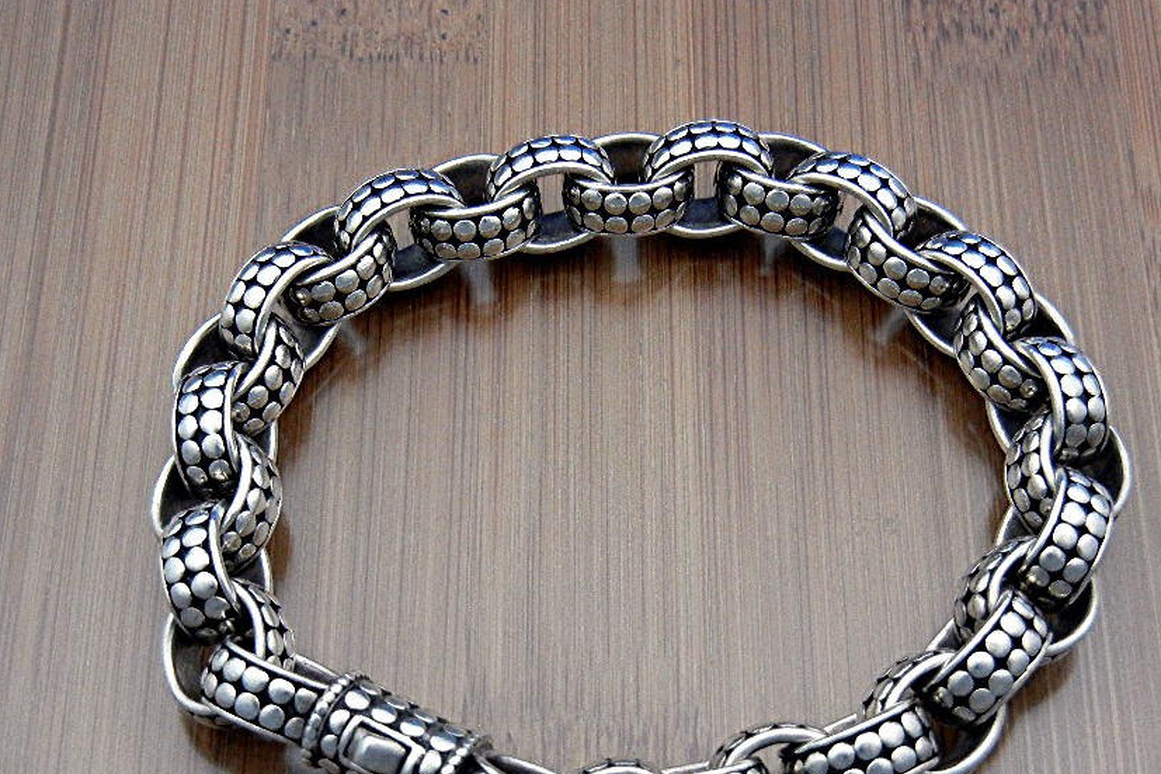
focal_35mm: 67
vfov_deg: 20.2
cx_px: 588
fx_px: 2160
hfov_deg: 30.1
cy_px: 511
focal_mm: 9.3
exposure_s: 1/46.7
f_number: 3.9
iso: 400
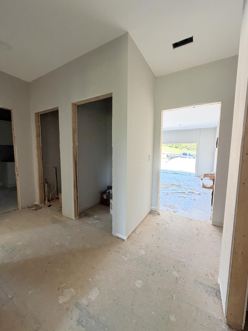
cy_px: 166
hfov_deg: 85.7
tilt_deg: -5.7
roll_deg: +1.6
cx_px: 124
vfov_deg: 102.1
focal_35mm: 14
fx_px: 134
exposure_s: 1/121
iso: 320
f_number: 2.2
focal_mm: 2.22
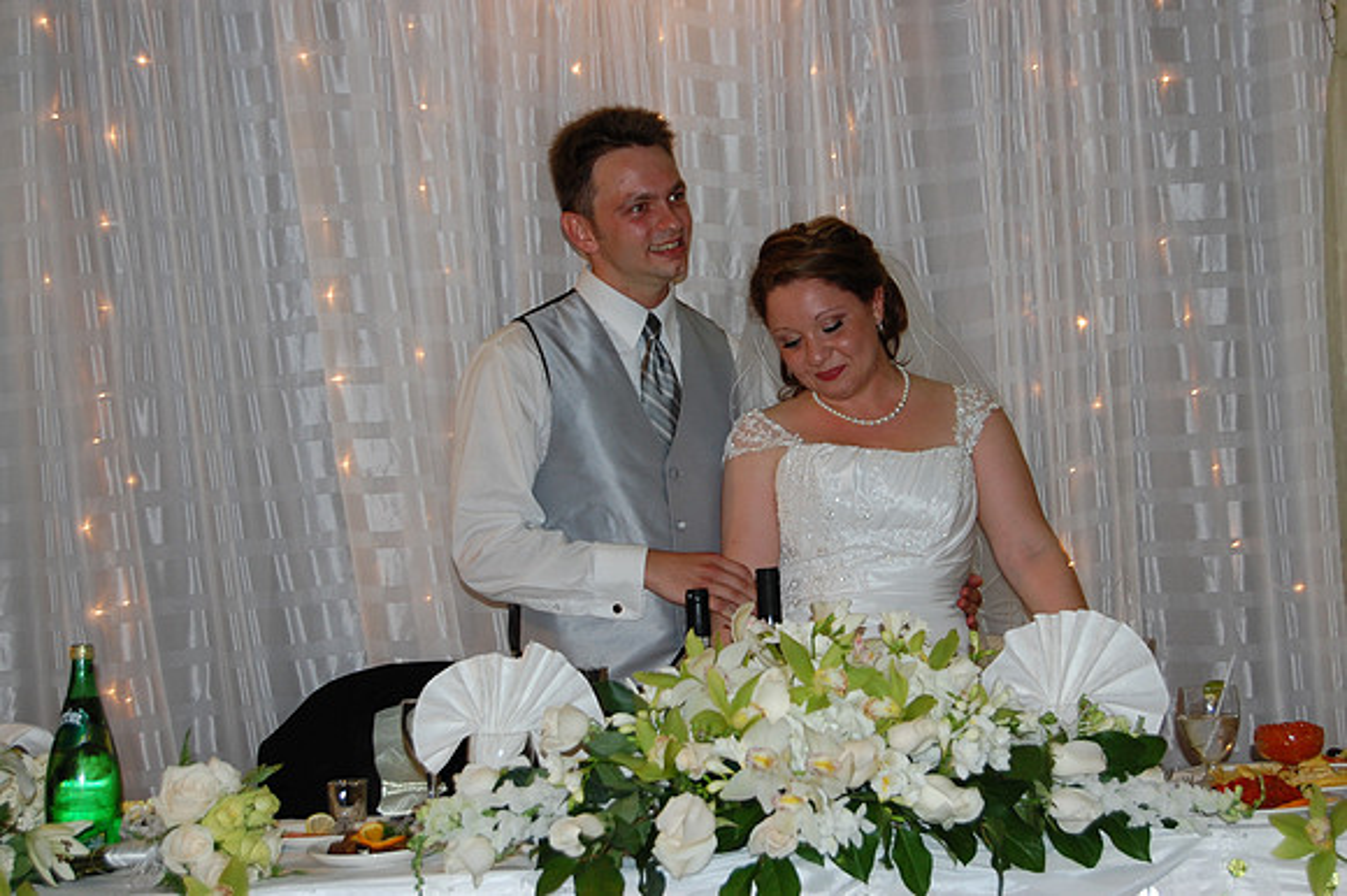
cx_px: 674
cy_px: 448
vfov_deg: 20.1
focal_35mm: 68
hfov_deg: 29.9
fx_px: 2524
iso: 400
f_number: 5.3
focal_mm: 45
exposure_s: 1/60
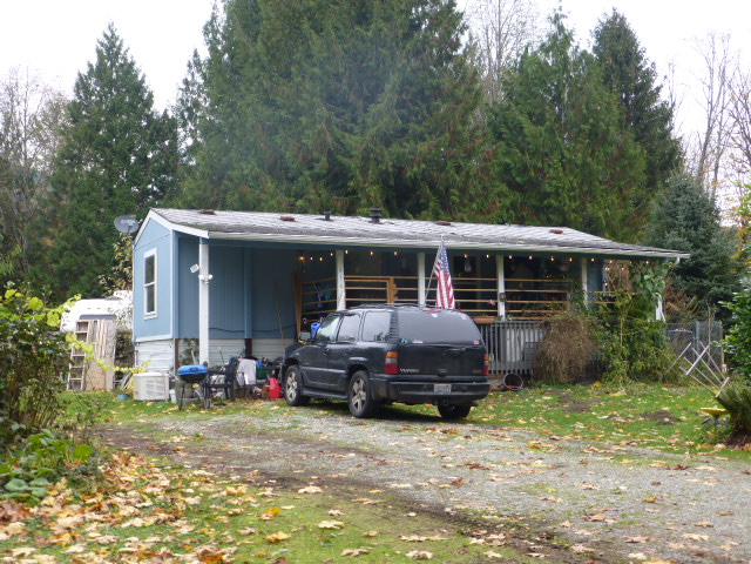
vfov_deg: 30.9
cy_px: 282
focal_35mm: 47
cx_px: 376
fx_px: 1020
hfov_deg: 40.4
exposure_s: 1/80
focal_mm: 8.5
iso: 100
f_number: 4.2
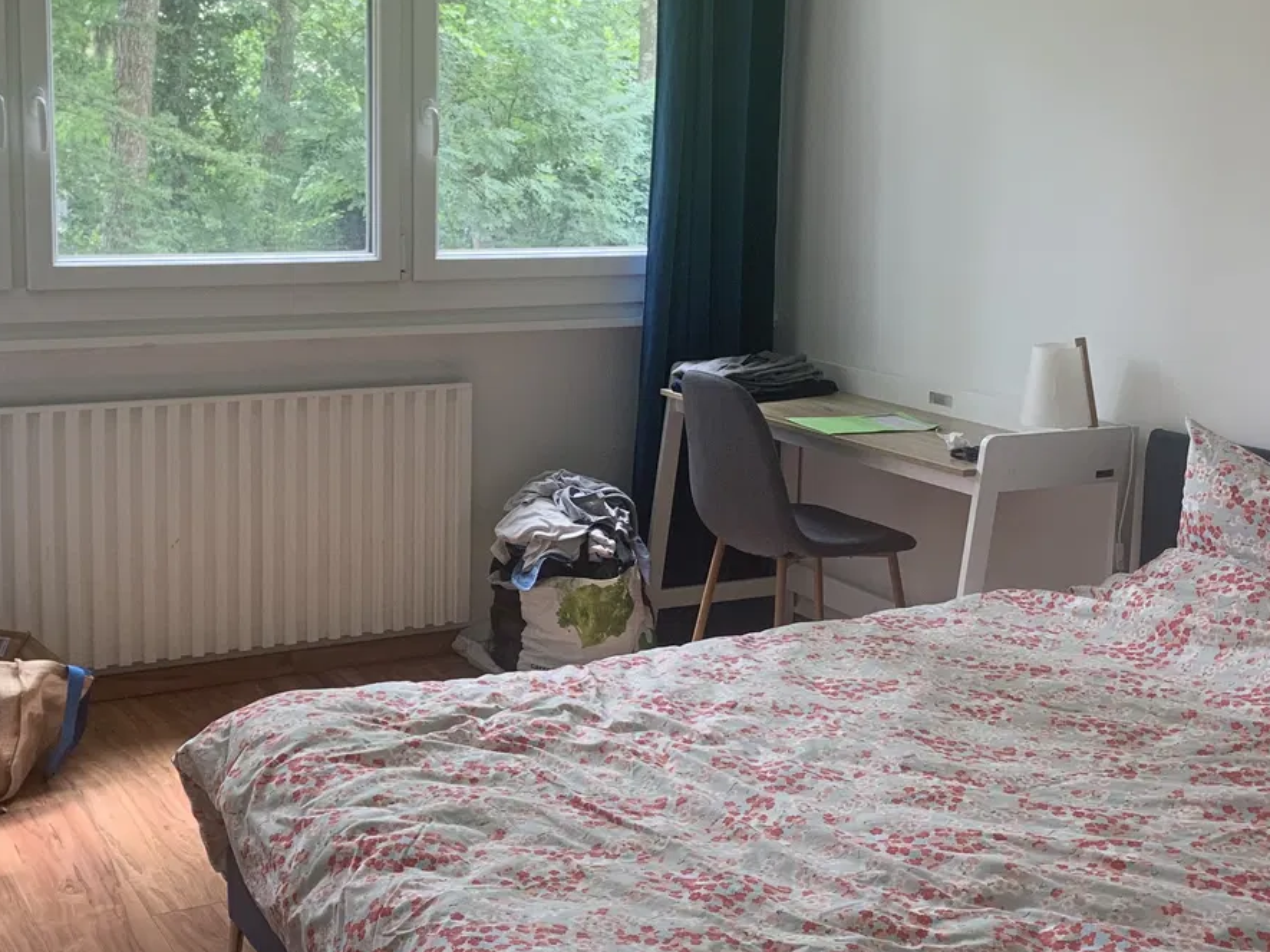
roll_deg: -0.9
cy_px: 377
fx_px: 1725
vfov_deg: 30.8
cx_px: 525
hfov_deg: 40.3
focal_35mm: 47
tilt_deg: -8.7
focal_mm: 4.25
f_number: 1.8
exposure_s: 1/101
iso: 100
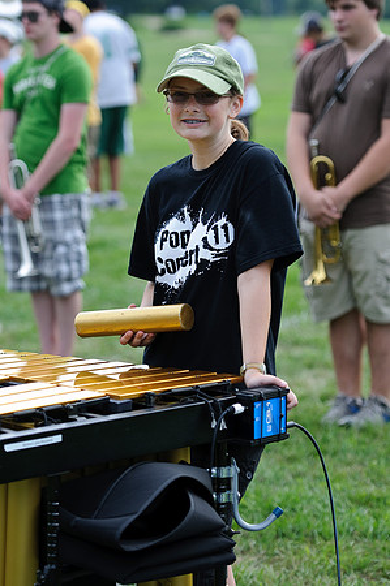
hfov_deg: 9.6
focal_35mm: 142
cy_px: 293
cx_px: 195
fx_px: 2321
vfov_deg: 14.4
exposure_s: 1/500
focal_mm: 95
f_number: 2.8
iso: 200
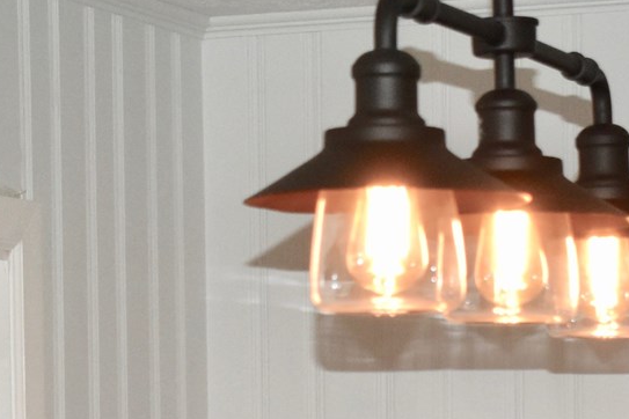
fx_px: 3250
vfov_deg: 7.2
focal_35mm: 186
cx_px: 426
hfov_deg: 11.0
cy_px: 676
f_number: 4.2
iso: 1100
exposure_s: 1/200
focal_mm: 31
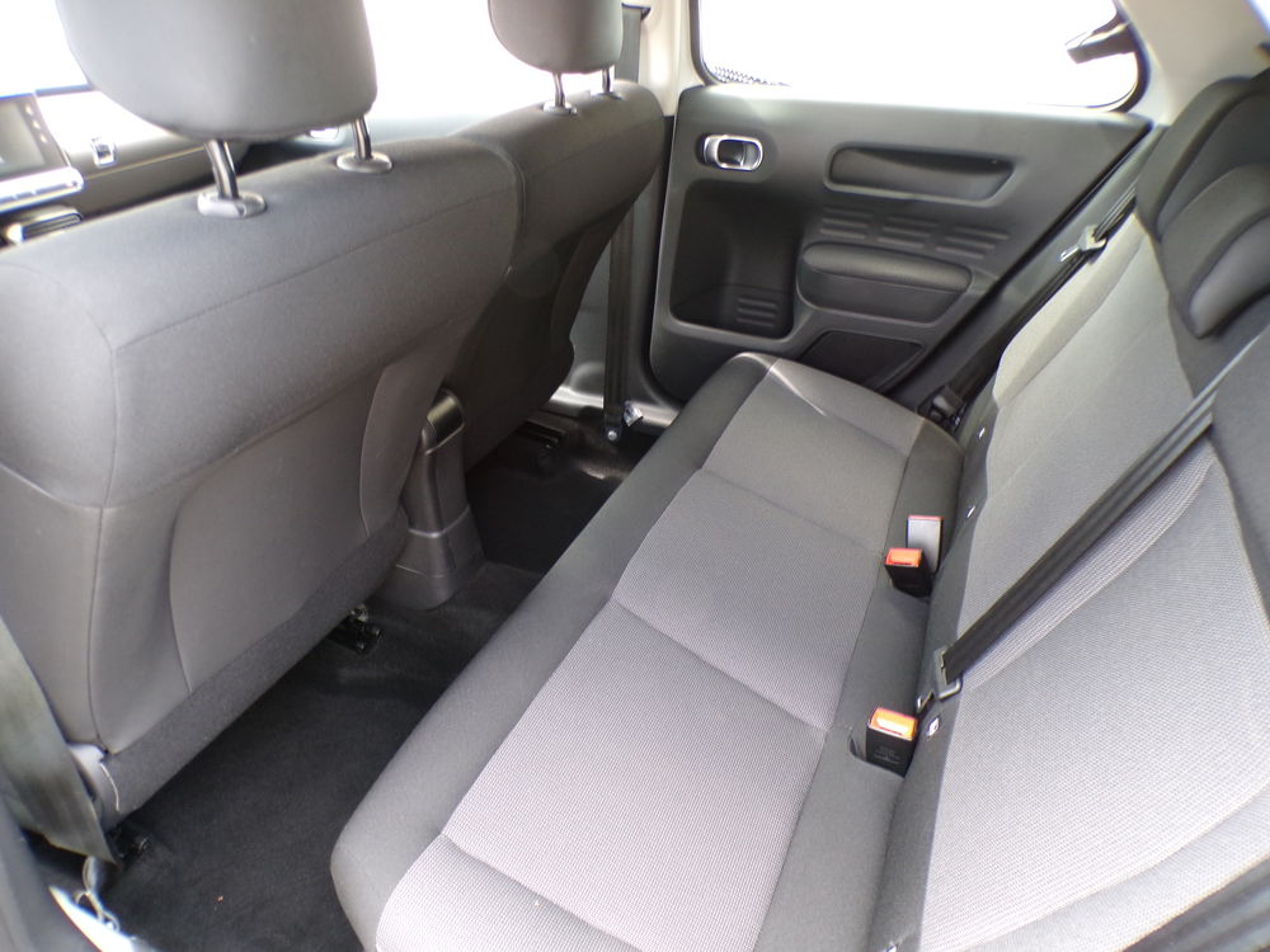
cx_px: 635
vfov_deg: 56.8
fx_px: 881
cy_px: 476
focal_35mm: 24
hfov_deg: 71.6
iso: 200
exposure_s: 1/25
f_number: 3
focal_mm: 4.3
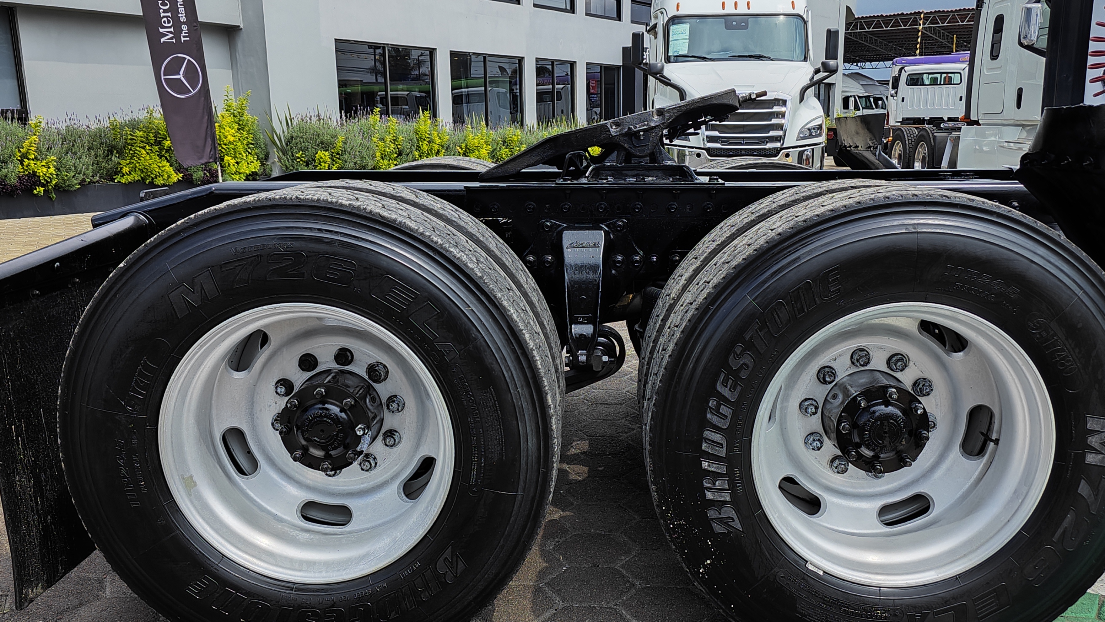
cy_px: 354
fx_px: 967
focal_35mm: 33
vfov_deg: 35.6
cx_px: 565
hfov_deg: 59.5
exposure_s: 1/448
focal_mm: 5.43
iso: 50
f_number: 1.8
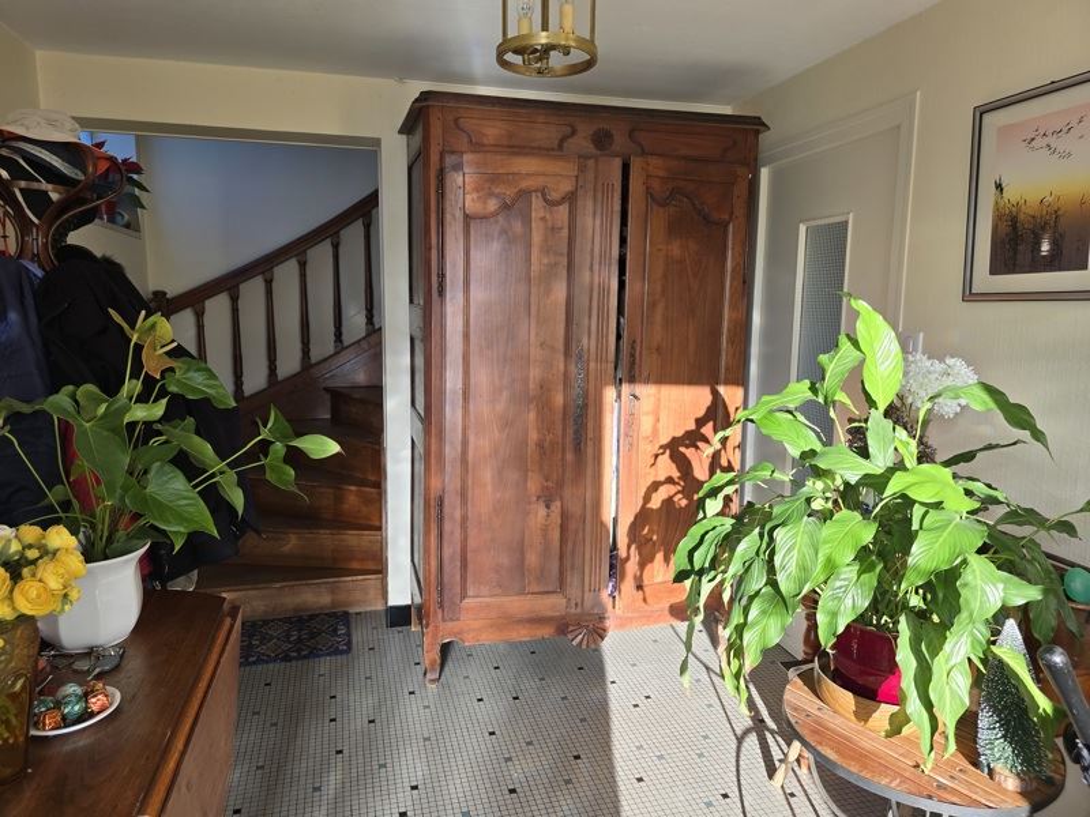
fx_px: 724
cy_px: 408
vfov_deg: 58.9
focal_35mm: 23
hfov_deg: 73.9
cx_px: 545
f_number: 1.7
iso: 64
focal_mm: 6.3
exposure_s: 1/180
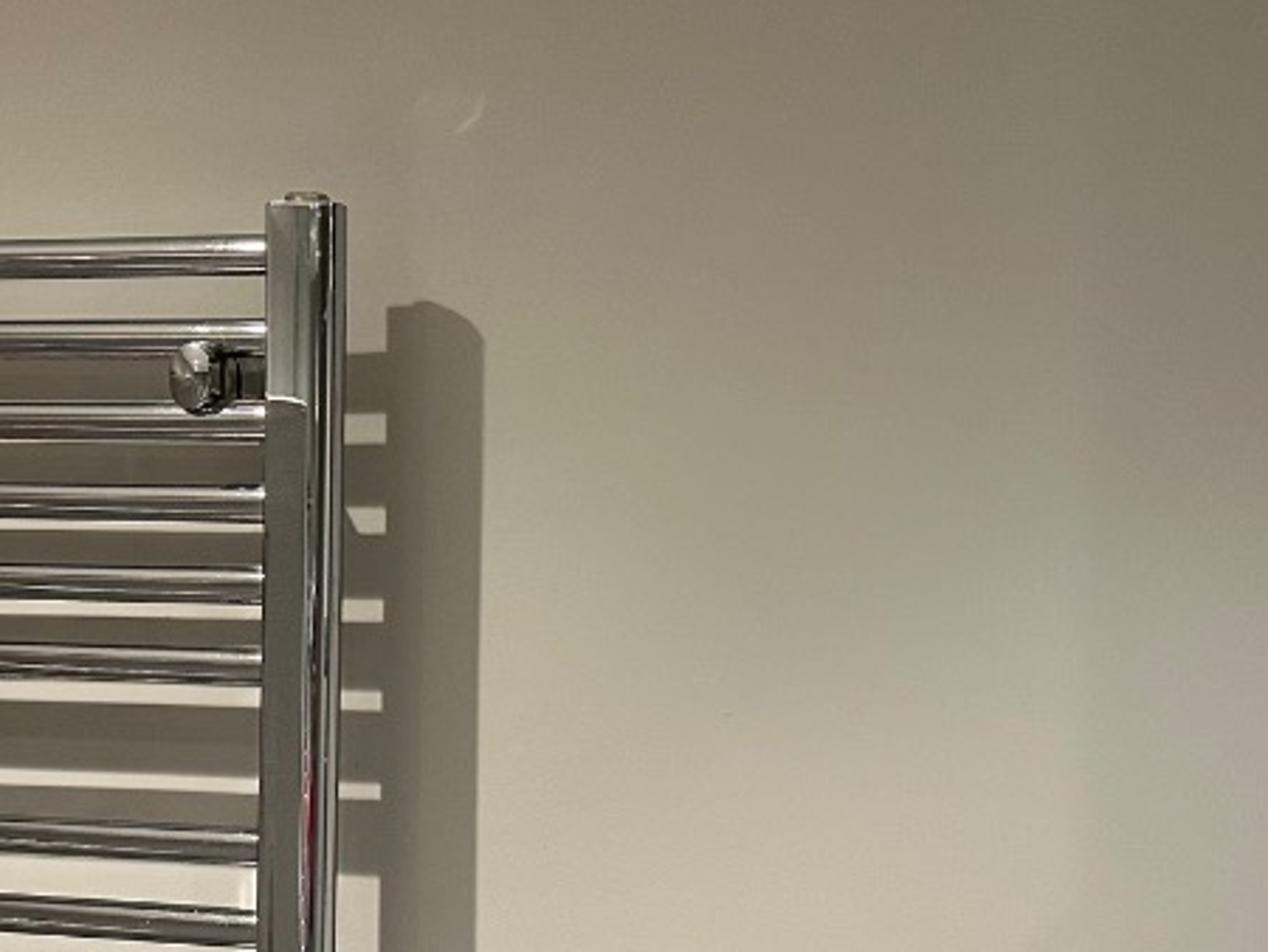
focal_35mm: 64
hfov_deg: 30.2
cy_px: 668
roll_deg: +0.8
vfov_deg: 22.8
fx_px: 2346
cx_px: 603
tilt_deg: -2.3
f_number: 1.78
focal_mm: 6.86
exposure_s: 1/50
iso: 320
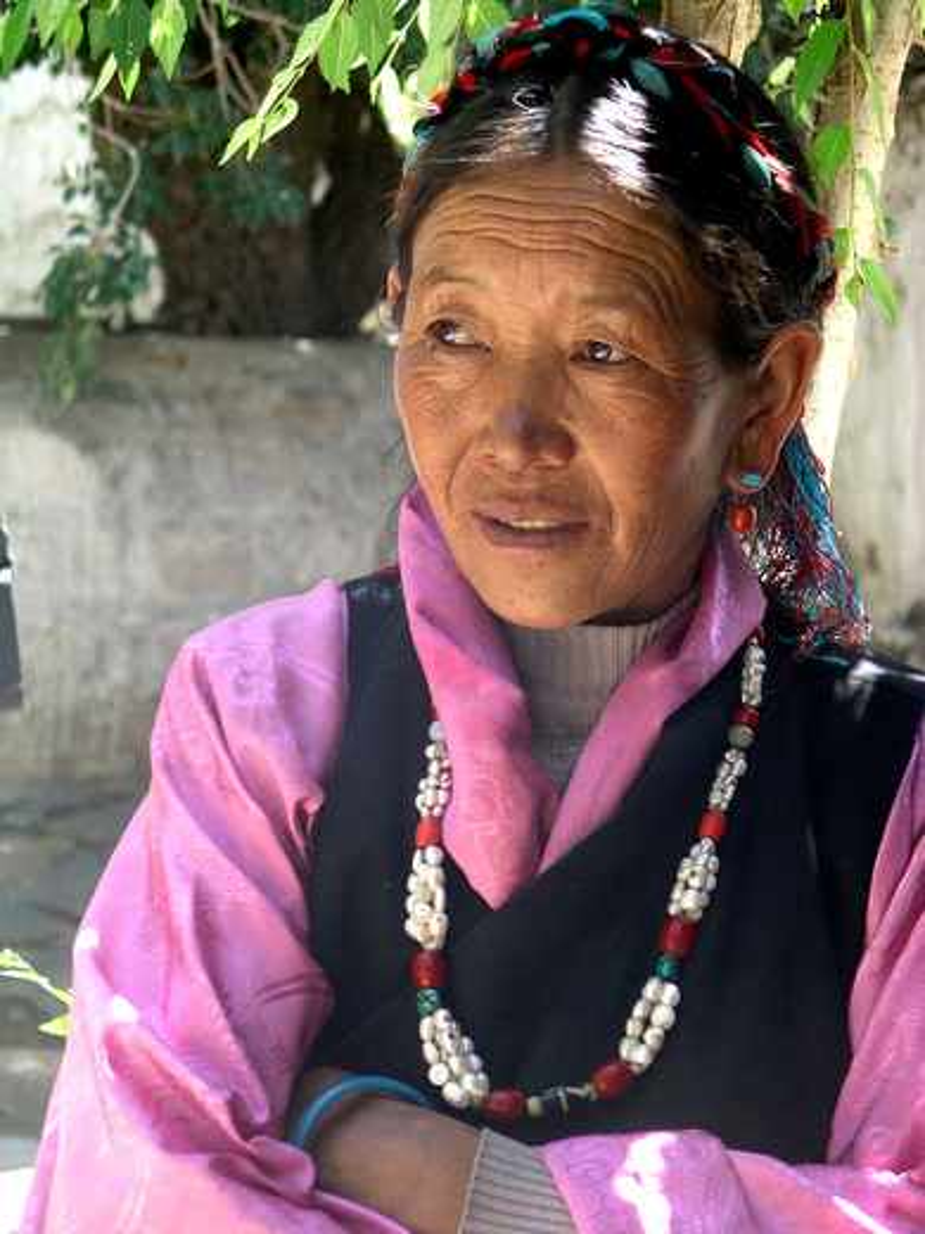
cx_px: 462
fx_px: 5558
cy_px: 617
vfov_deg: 12.7
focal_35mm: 156
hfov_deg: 9.5
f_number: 4.4
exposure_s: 1/147
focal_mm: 32.5
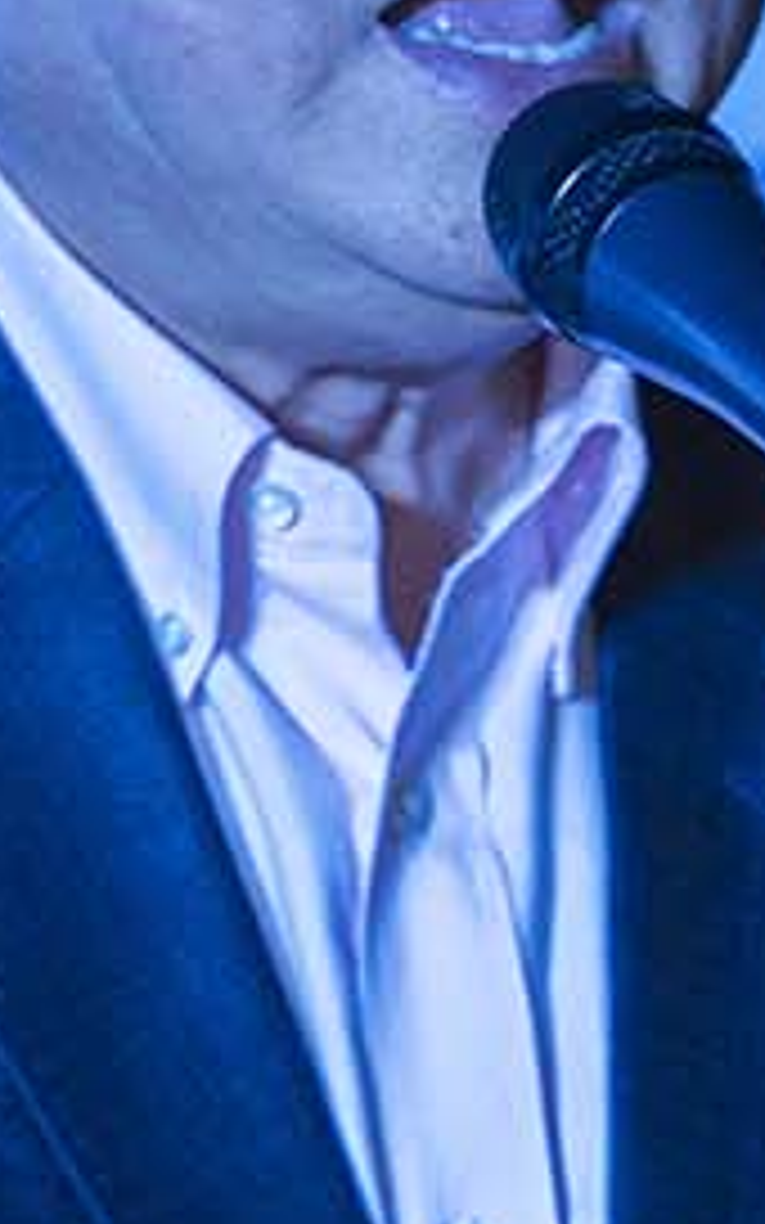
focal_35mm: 1081
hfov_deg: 1.2
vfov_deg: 1.9
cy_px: 1719
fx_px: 36060
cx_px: 832
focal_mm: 200
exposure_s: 1/250
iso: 640
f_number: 4
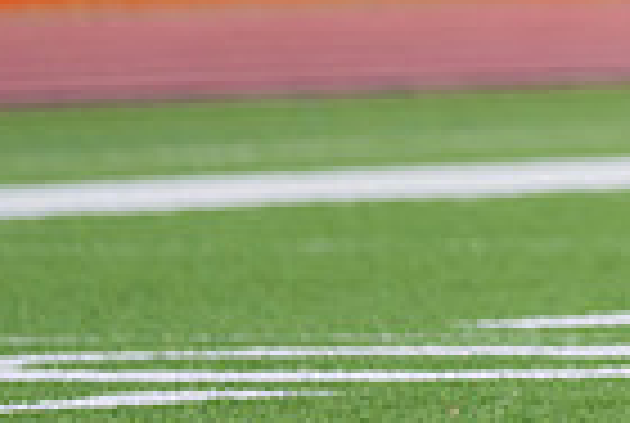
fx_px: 13451
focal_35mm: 767
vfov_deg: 1.8
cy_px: -377
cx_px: 1052
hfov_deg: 2.7
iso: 320
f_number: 2.8
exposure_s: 1/2500
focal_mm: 154
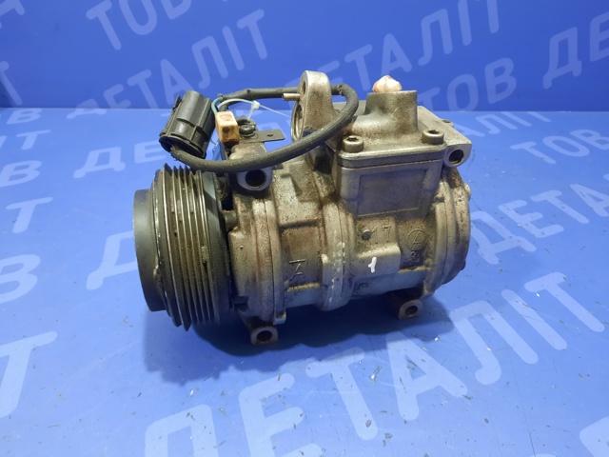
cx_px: 304
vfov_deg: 54.9
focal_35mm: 25
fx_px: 440
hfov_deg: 69.4
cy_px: 228
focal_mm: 4.6
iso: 400
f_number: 2
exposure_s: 1/25
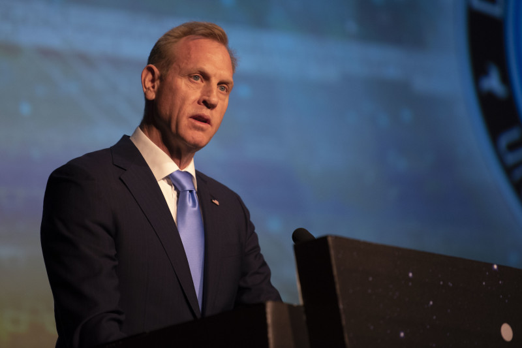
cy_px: 174
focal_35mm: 200
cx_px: 261
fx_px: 2899
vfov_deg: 6.9
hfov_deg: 10.3
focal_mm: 200
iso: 2000
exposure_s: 1/200
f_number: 2.8
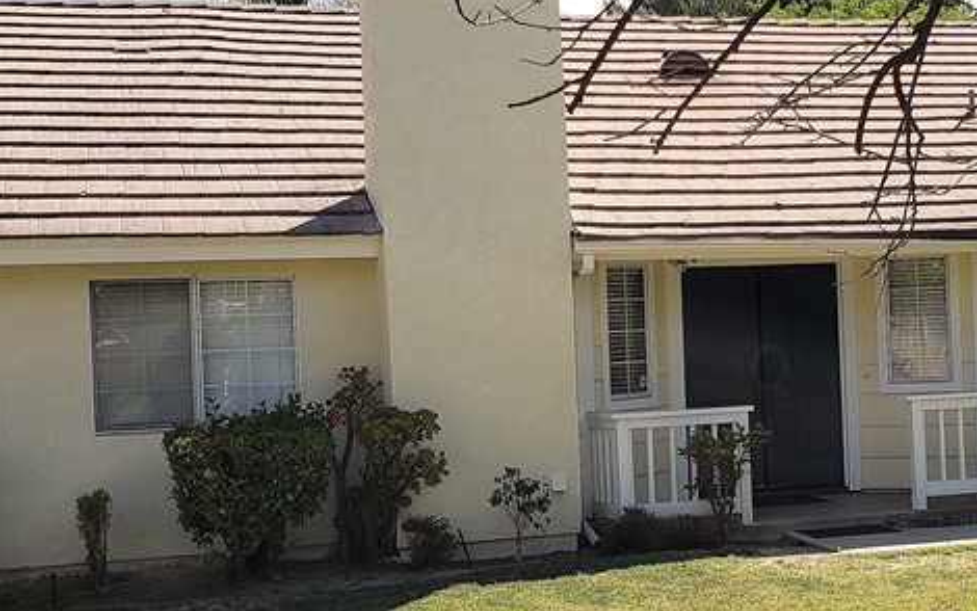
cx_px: 694
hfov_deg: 33.5
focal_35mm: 60
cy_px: 347
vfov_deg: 21.6
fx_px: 1598
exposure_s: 1/1132
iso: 50
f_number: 2.4
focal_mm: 4.3
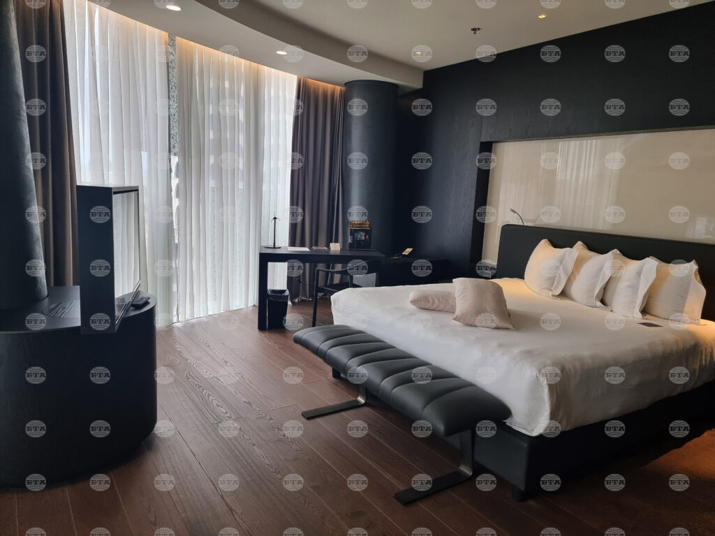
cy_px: 268
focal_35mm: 24
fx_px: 496
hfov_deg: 71.6
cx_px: 358
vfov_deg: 56.8
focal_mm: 6.7
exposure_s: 1/100
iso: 160
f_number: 1.8
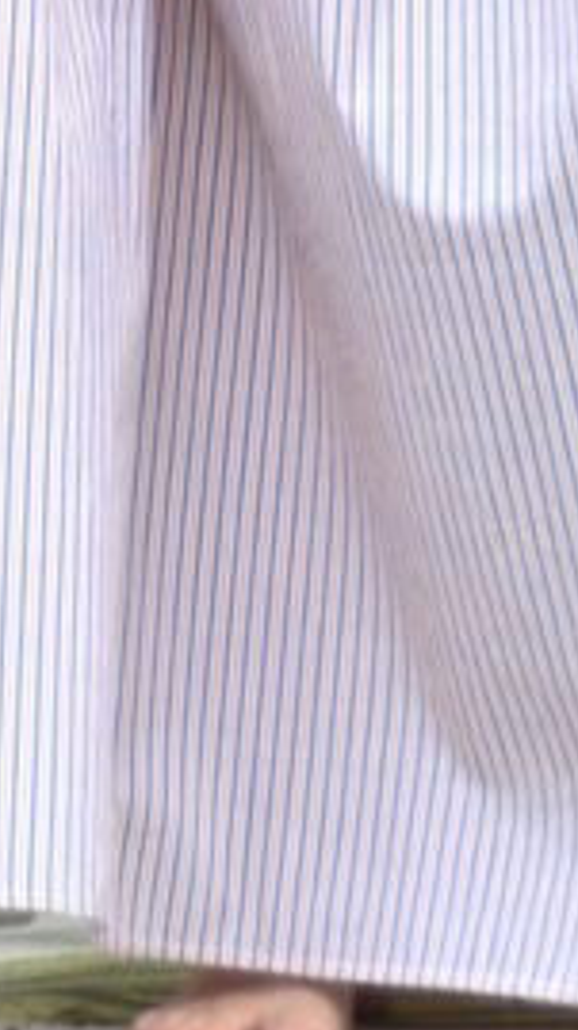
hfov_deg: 3.7
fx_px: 8924
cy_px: -394
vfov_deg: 6.5
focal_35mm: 327
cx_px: 291
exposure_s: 1/500
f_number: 5.6
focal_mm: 62
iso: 180
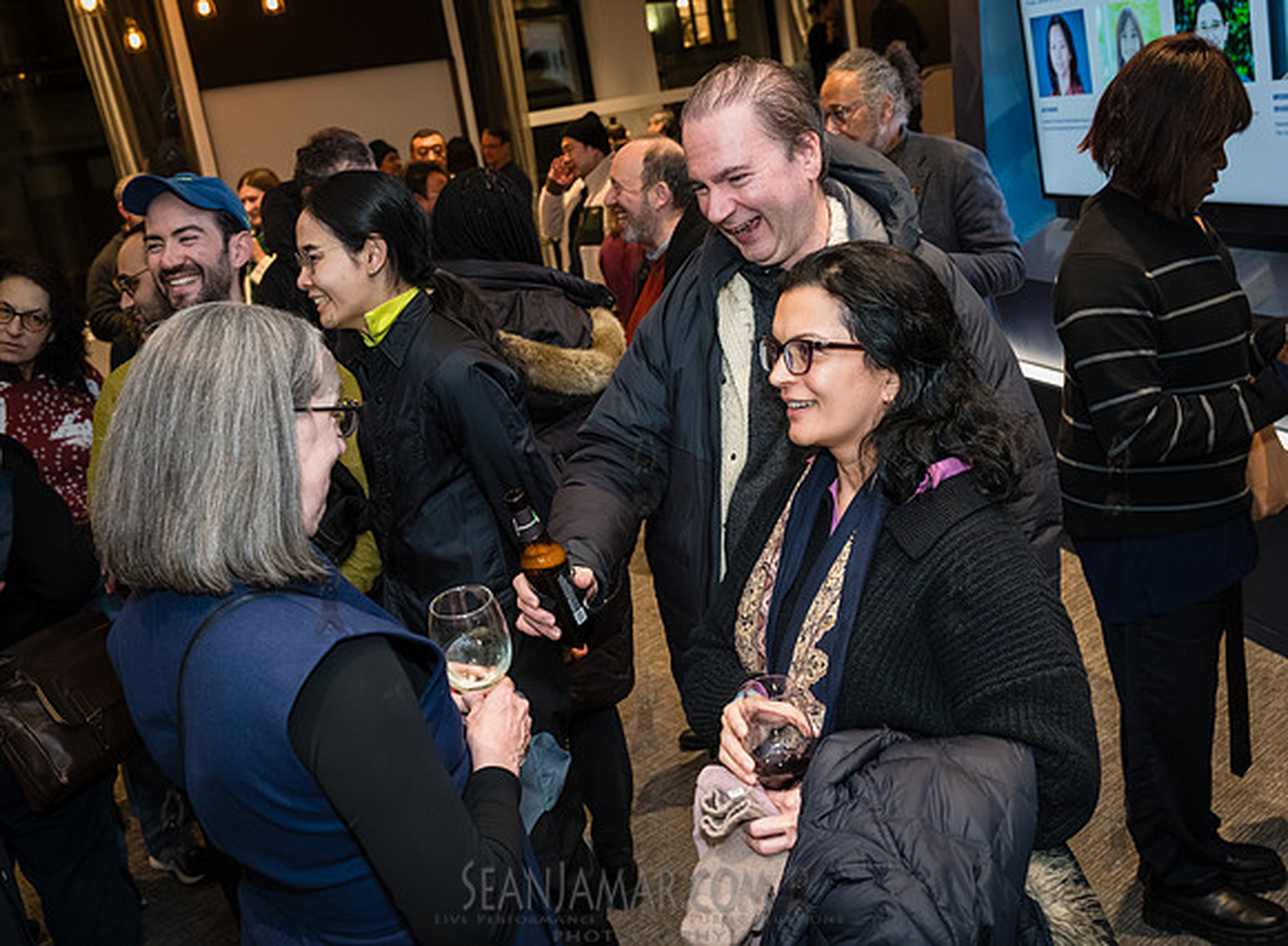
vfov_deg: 37.8
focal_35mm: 37
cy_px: 473
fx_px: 1382
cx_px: 712
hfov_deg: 49.9
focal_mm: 35
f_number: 5
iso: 6400
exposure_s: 1/200
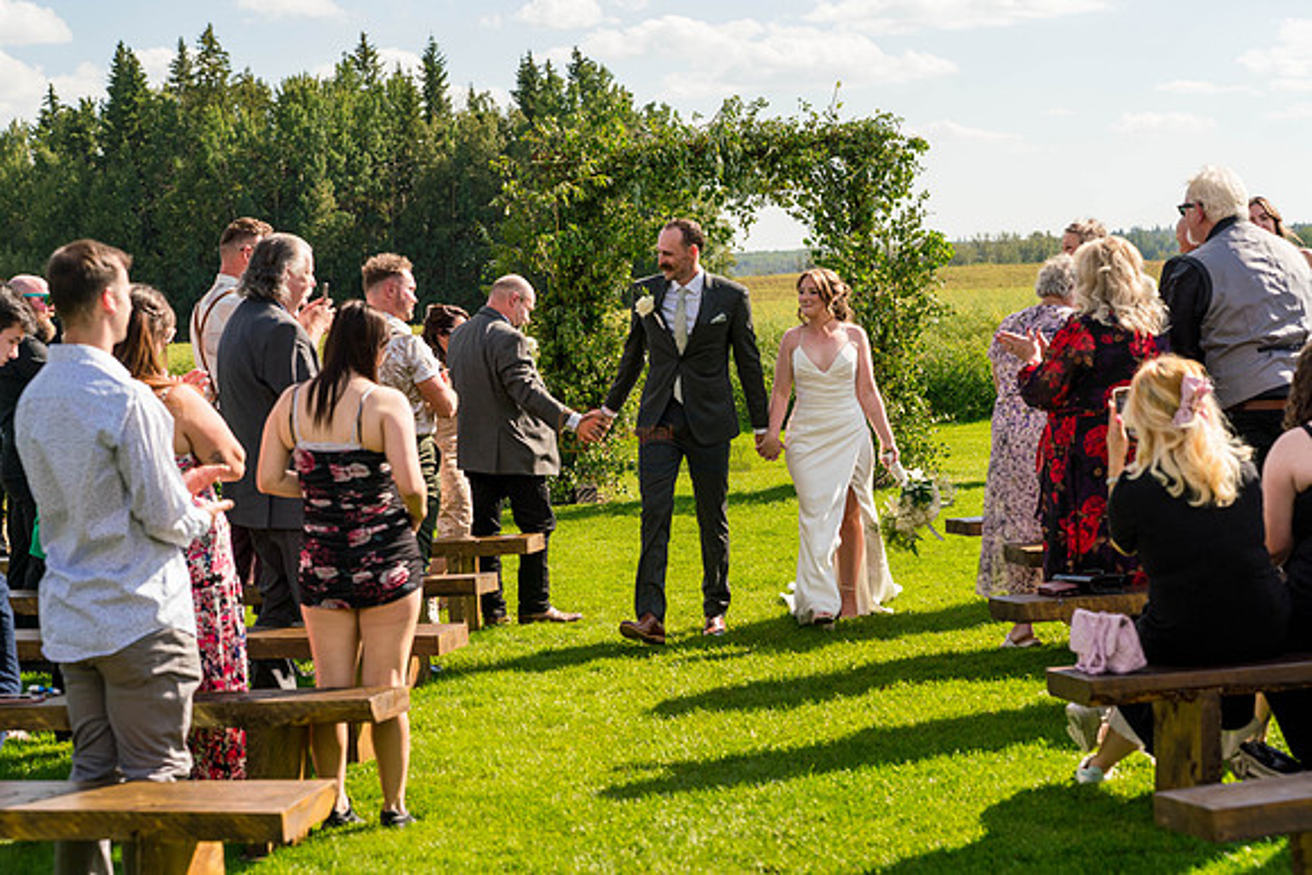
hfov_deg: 29.6
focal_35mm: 68
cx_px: 656
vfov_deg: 20.0
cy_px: 438
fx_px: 2479
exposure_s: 1/1600
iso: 400
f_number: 4.5
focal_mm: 68
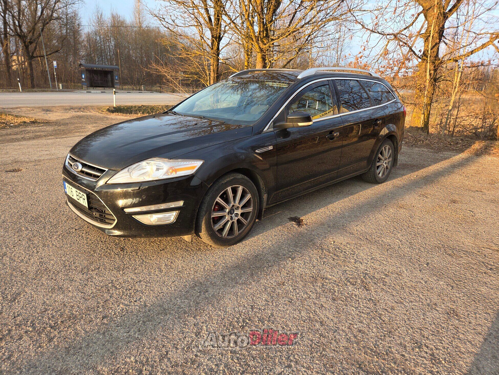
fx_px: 332
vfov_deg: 58.9
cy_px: 188
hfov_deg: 73.9
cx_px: 250
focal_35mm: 23
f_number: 1.8
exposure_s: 1/180
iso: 40
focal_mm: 5.4
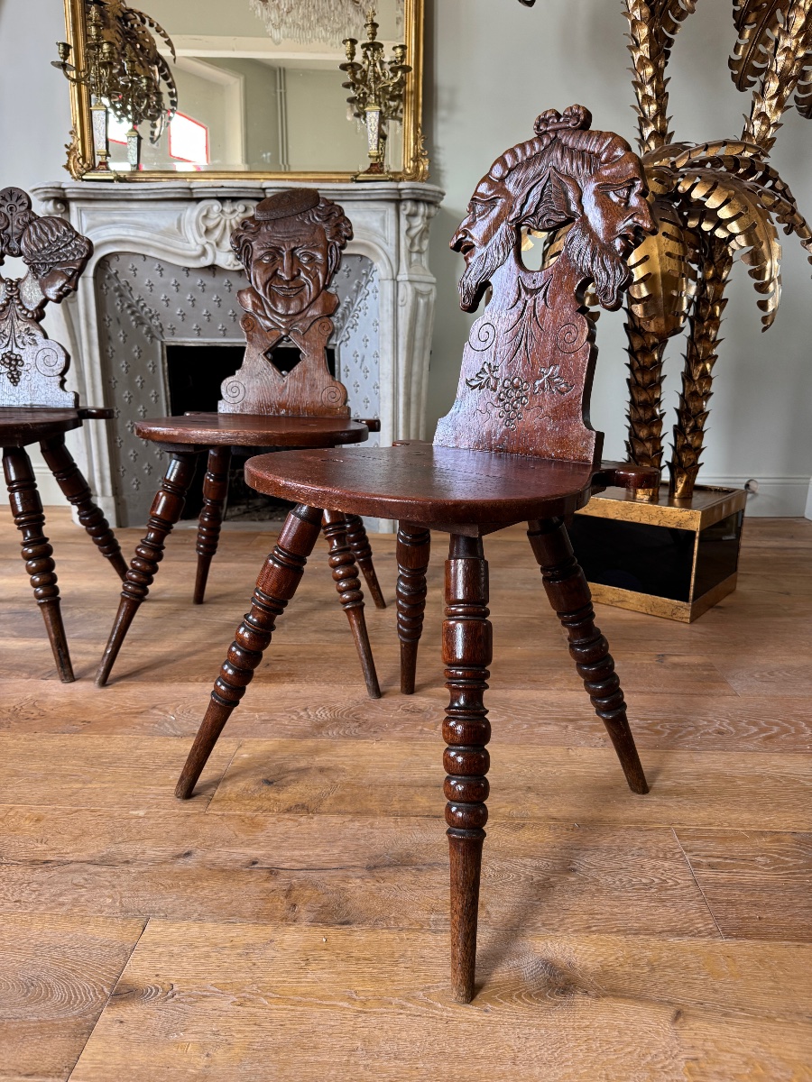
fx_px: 751
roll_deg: -0.8
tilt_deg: -14.3
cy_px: 541
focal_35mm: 24
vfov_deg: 71.6
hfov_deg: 56.8
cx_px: 406
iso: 200
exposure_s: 1/107
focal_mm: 6.76
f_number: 1.78
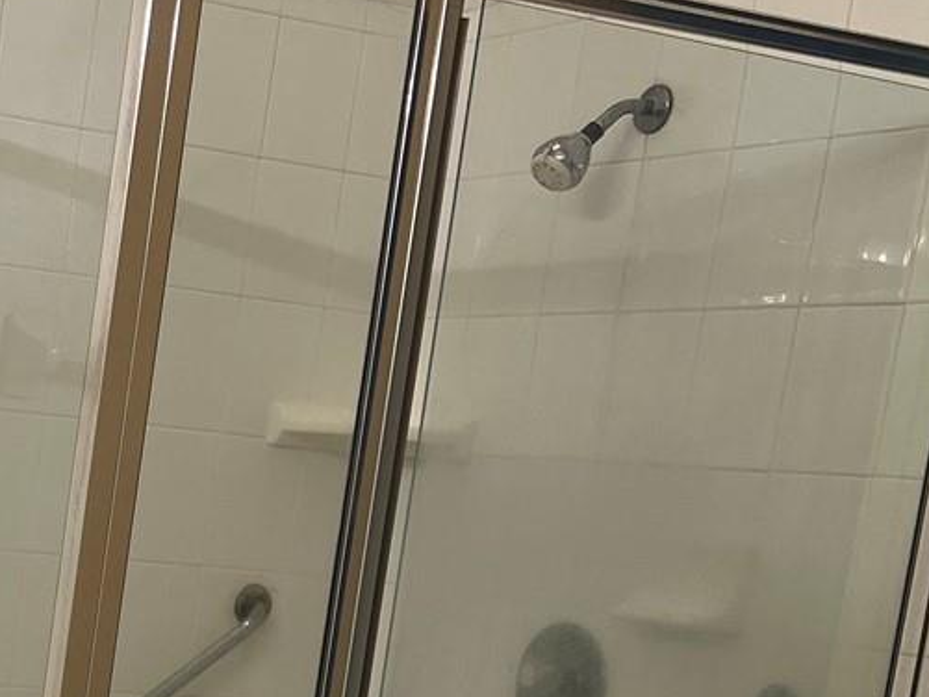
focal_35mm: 83
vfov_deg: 17.1
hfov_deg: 21.0
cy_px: 792
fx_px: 2228
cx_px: -330
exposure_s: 1/60
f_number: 1.5
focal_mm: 5.7
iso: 80
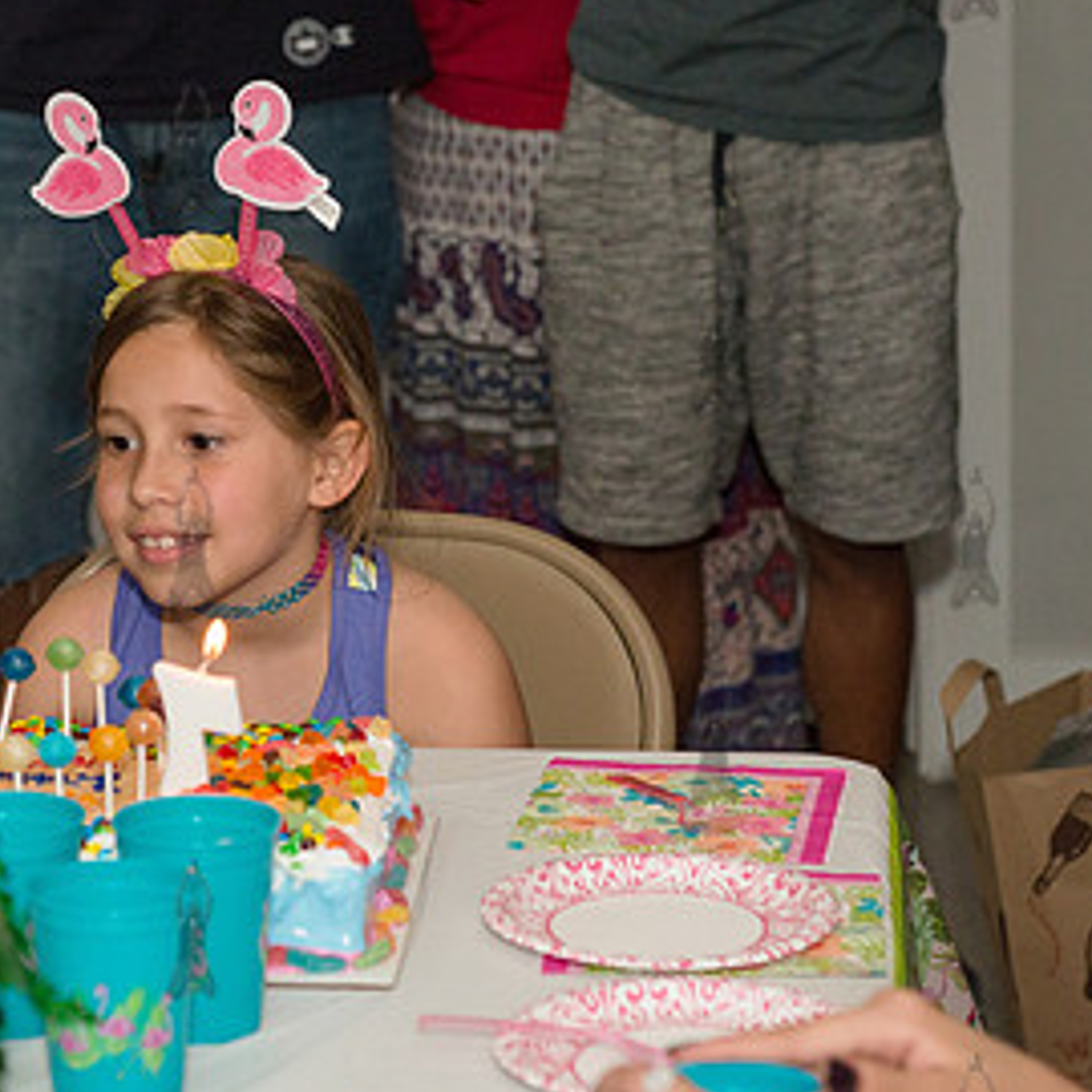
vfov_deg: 13.6
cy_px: 536
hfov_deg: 13.6
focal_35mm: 128
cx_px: 190
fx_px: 4568
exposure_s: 1/640
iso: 1600
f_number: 4.5
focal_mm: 70
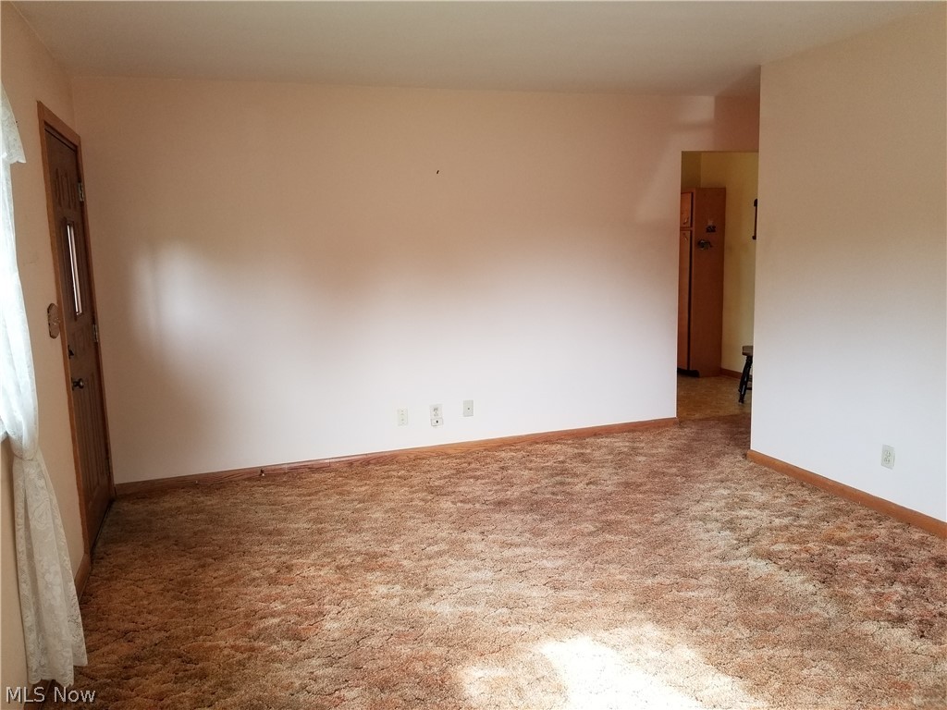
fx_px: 711
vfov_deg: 53.1
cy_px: 355
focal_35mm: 26
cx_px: 474
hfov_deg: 67.3
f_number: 1.7
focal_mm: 4.25
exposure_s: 1/60
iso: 125
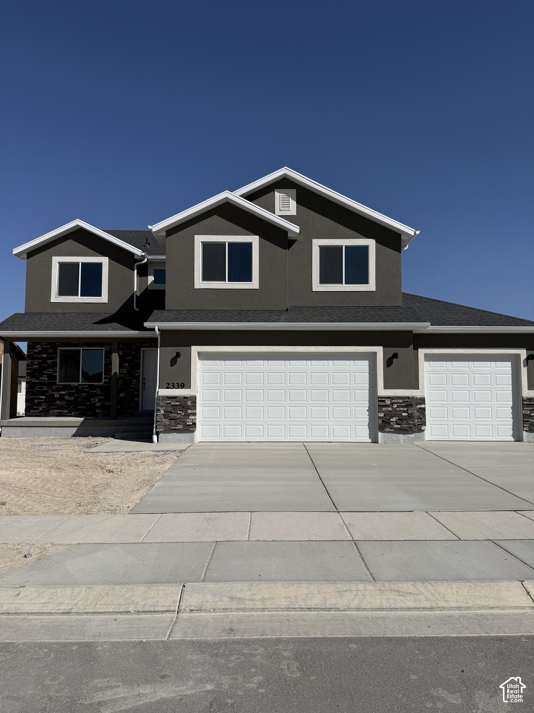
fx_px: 494
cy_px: 356
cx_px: 267
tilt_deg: +5.0
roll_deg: +0.0
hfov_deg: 56.8
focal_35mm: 24
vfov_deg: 71.6
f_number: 1.78
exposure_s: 1/10309
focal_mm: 6.76
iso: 80
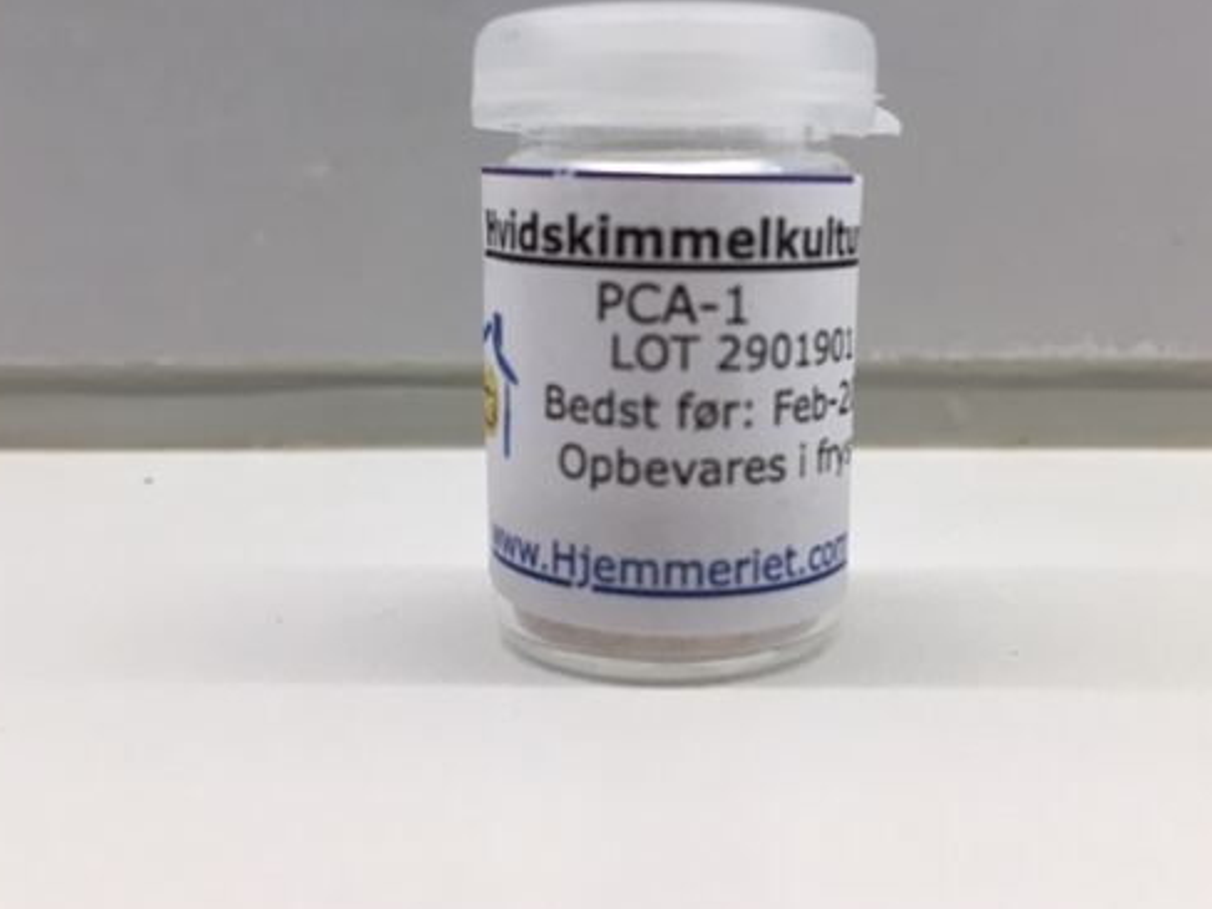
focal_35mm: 38
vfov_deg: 37.6
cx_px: 641
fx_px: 1330
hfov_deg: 49.0
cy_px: 385
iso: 25
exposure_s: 1/33
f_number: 2.2
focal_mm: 4.15
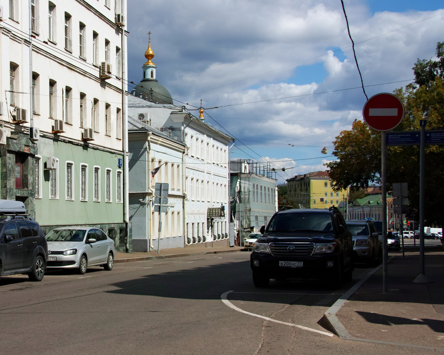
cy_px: 201
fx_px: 824
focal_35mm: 63
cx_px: 113
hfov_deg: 29.7
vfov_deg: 24.3
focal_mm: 29
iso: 100
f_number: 6.3
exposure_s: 1/1000
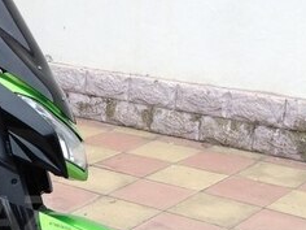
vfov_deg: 14.9
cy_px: 215
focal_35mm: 98
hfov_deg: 18.7
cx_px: -79
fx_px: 866
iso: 50
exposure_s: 1/220
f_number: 2.4
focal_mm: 4.28
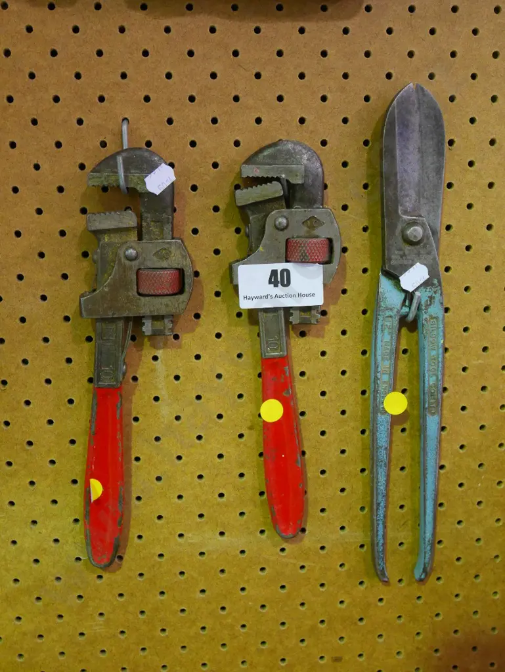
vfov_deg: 46.8
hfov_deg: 36.0
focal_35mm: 40
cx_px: 252
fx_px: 777
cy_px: 336
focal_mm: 20
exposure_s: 1/30
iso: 3200
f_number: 4.6
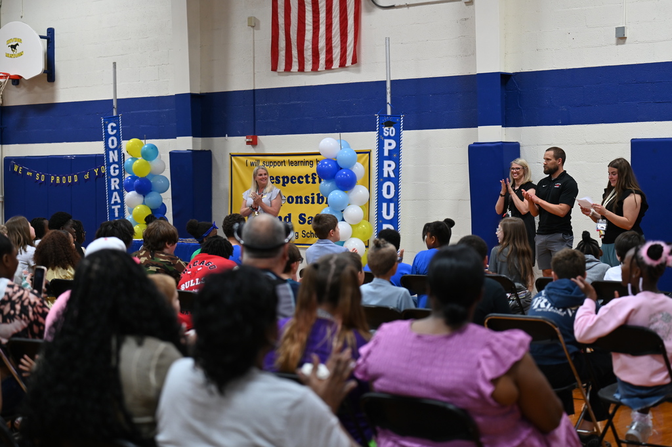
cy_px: 224
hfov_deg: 28.9
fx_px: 1306
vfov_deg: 19.4
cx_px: 336
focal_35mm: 70
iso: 1000
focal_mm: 70
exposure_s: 1/125
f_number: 2.8
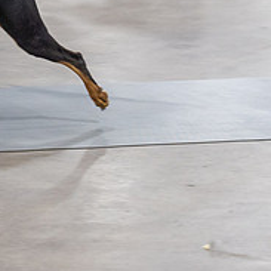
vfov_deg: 5.6
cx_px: -70
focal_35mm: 311
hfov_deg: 5.6
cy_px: -55
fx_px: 2755
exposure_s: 1/160
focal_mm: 99
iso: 2500
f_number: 2.8
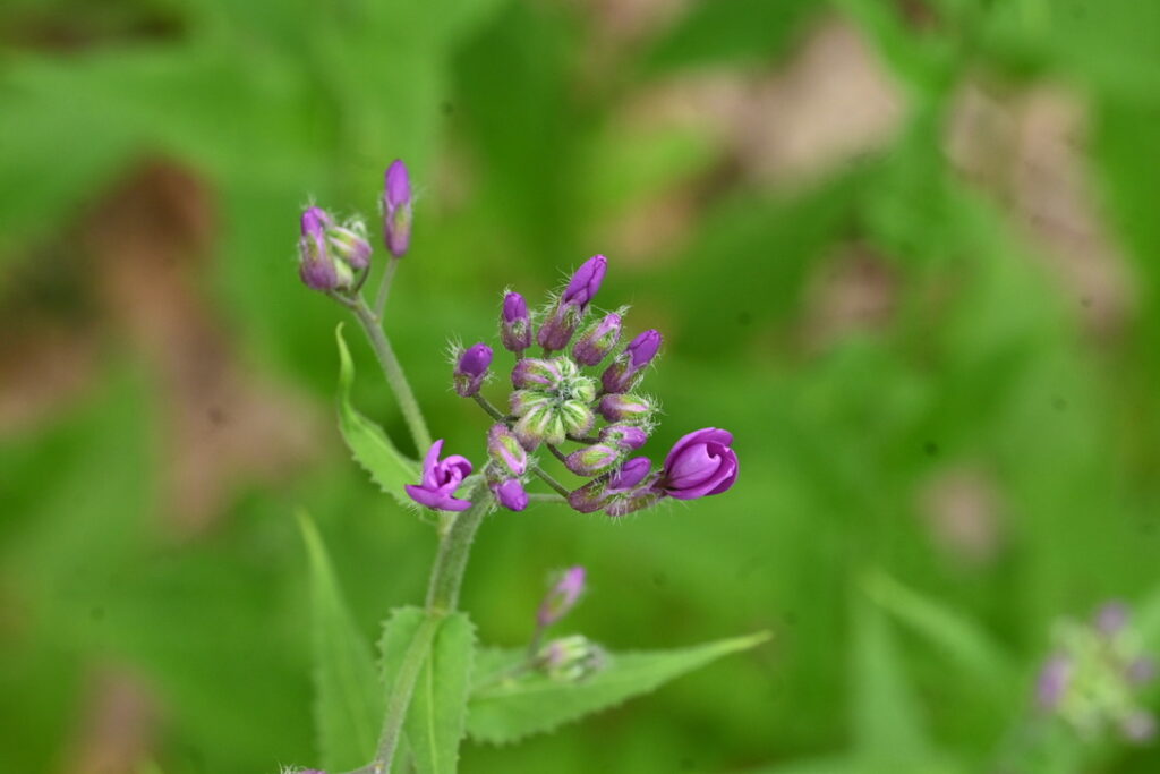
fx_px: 5075
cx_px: 580
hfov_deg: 13.0
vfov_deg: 8.7
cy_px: 387
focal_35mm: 158
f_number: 10
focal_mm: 105
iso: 1250
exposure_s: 1/200
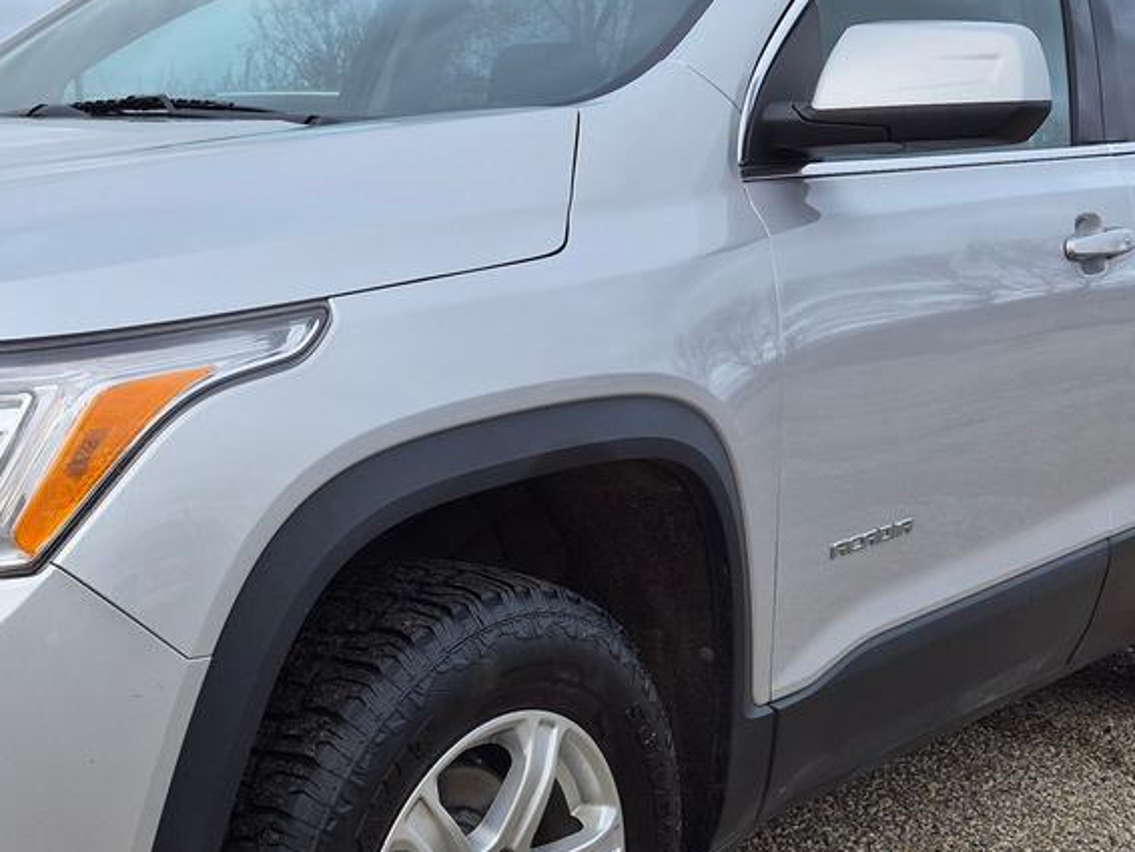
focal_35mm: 52
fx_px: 1706
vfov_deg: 27.6
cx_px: 305
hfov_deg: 36.1
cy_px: 654
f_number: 1.8
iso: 50
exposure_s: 1/359
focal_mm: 5.4
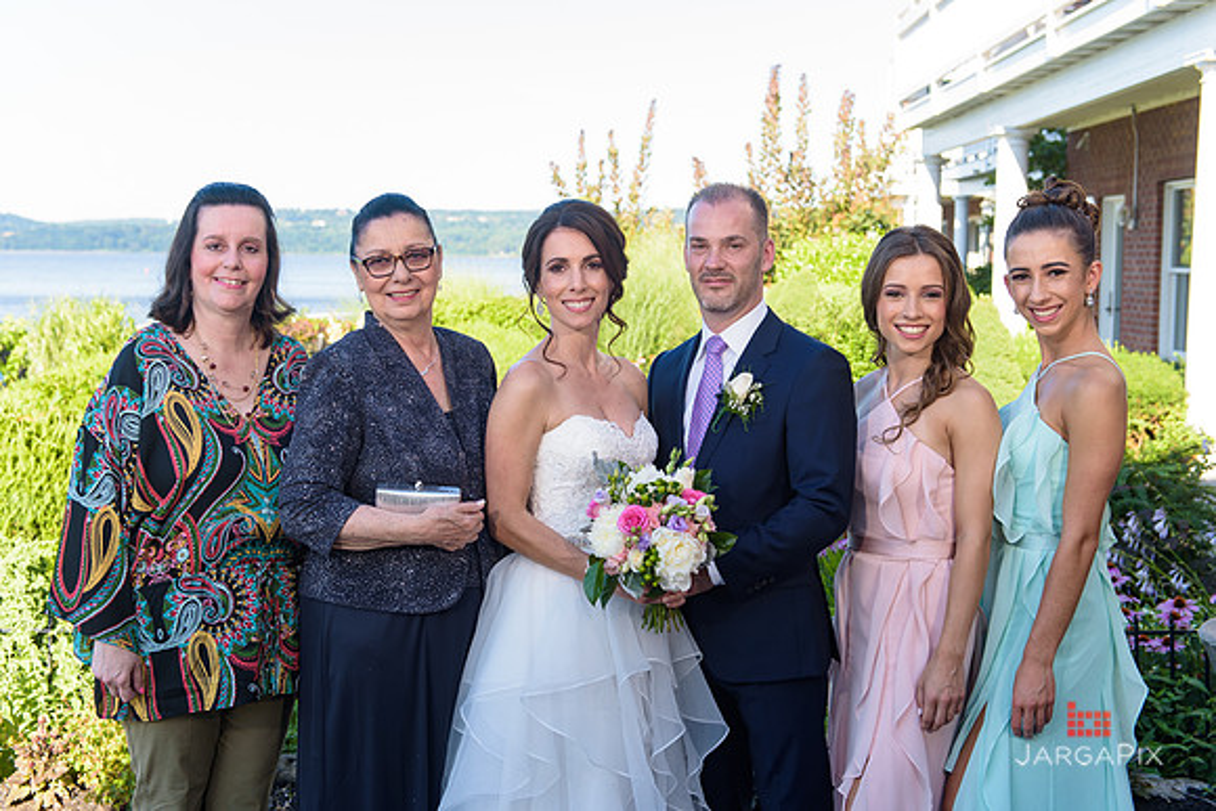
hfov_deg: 41.1
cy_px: 406
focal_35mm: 48
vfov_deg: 28.1
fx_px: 1622
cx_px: 608
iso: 200
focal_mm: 48
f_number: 4
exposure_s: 1/250
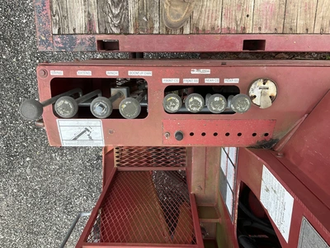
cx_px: 165
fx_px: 276
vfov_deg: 48.2
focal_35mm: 29
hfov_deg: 61.7
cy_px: 124
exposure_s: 1/174
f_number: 1.8
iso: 20
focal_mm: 3
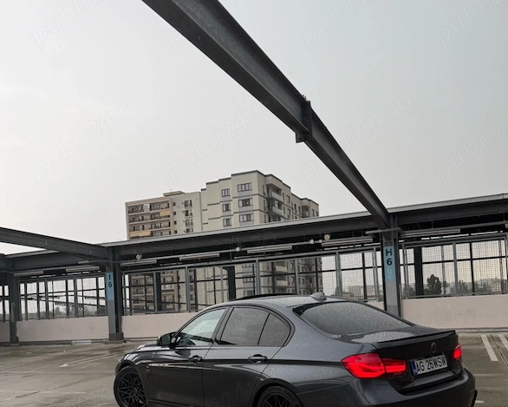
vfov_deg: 44.6
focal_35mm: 32
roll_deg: +2.4
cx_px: 256
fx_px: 481
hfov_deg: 55.7
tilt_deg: +1.6
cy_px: 292
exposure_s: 1/504
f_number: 1.78
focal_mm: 6.76
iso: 80
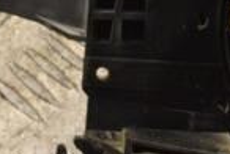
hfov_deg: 9.4
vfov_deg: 6.4
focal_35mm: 215
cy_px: 0
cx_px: 282
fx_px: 1377
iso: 3200
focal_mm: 35
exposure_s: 1/400
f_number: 10
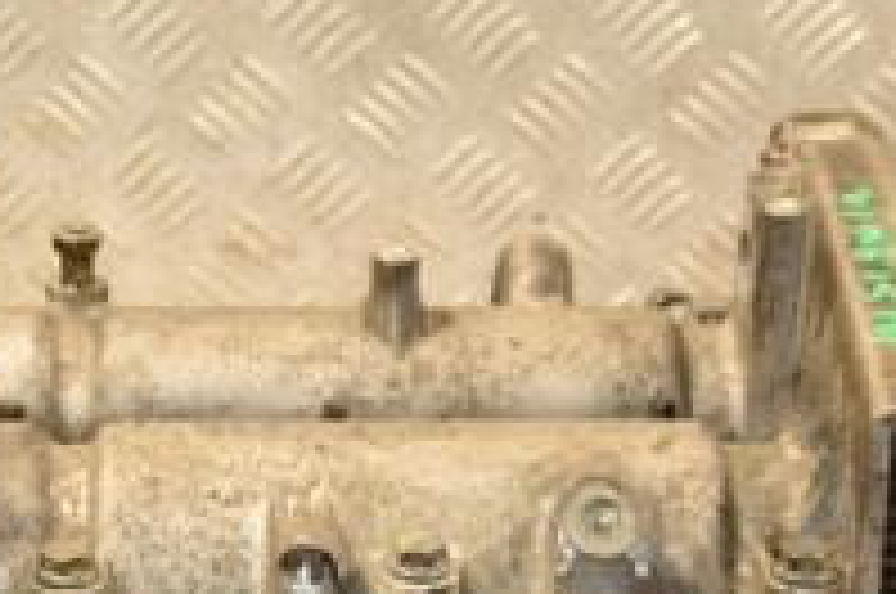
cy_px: 410
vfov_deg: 8.9
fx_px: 3827
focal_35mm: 154
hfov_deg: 13.3
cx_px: 207
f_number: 5
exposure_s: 1/125
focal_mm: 34
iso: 800
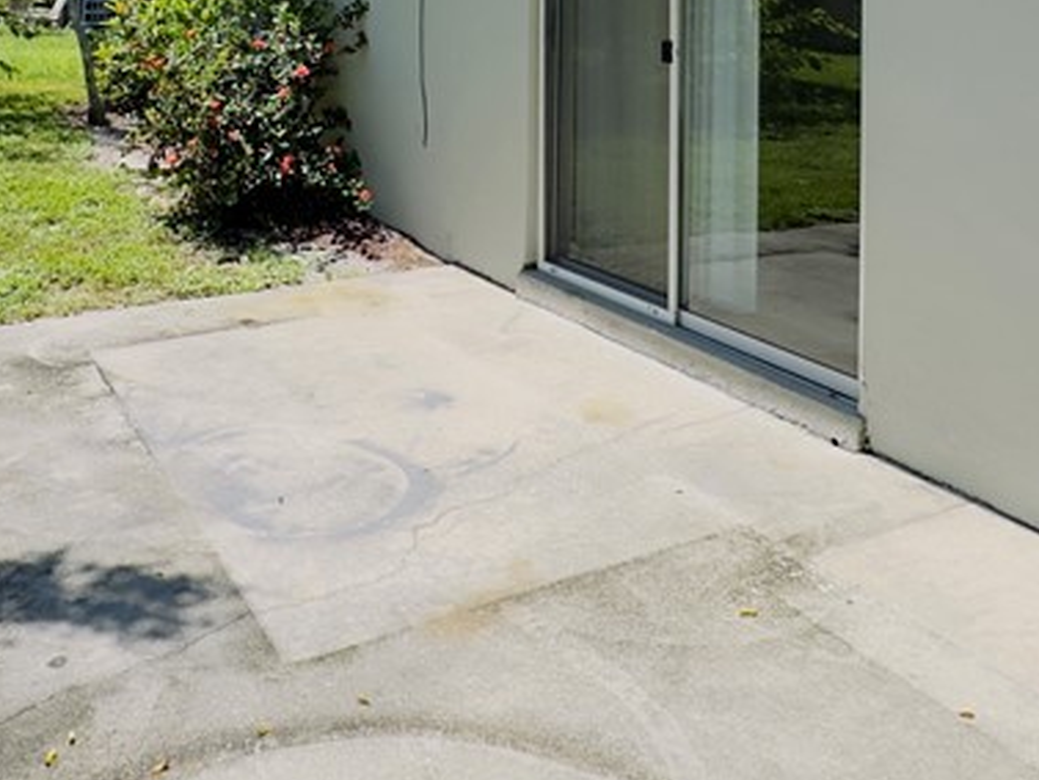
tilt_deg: +1.9
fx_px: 1141
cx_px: 469
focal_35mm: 38
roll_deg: -0.8
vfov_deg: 33.4
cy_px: -58
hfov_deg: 48.9
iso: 50
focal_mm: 2.22
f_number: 2.2
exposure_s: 1/1880
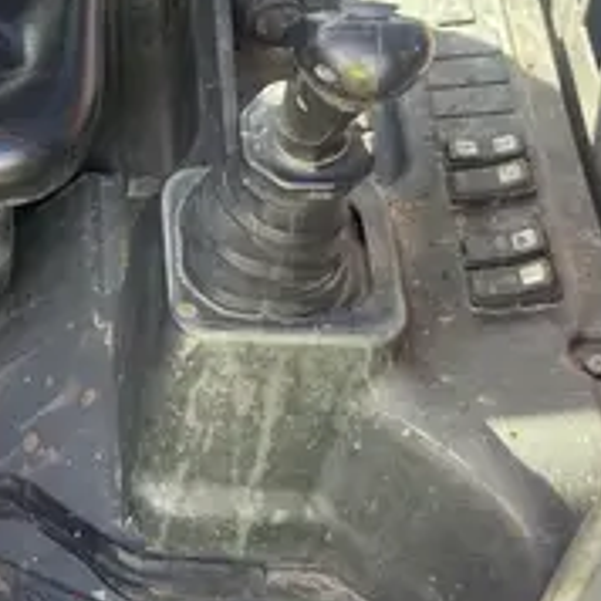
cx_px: -115
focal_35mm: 102
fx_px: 2004
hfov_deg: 16.4
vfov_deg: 17.1
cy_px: 289
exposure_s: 1/121
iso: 32
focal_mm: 3.99
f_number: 1.8
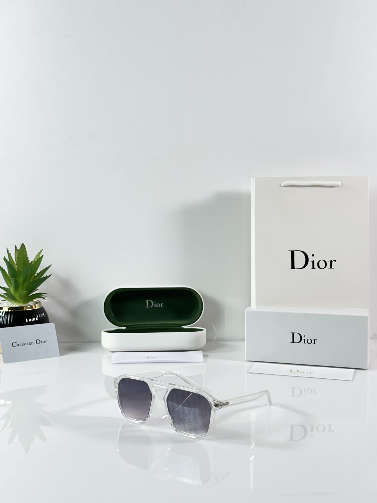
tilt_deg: -5.3
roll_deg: +0.2
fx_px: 697
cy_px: 252
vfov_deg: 39.7
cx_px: 188
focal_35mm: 48
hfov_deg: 30.3
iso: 64
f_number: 1.78
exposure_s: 1/100
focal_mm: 6.86
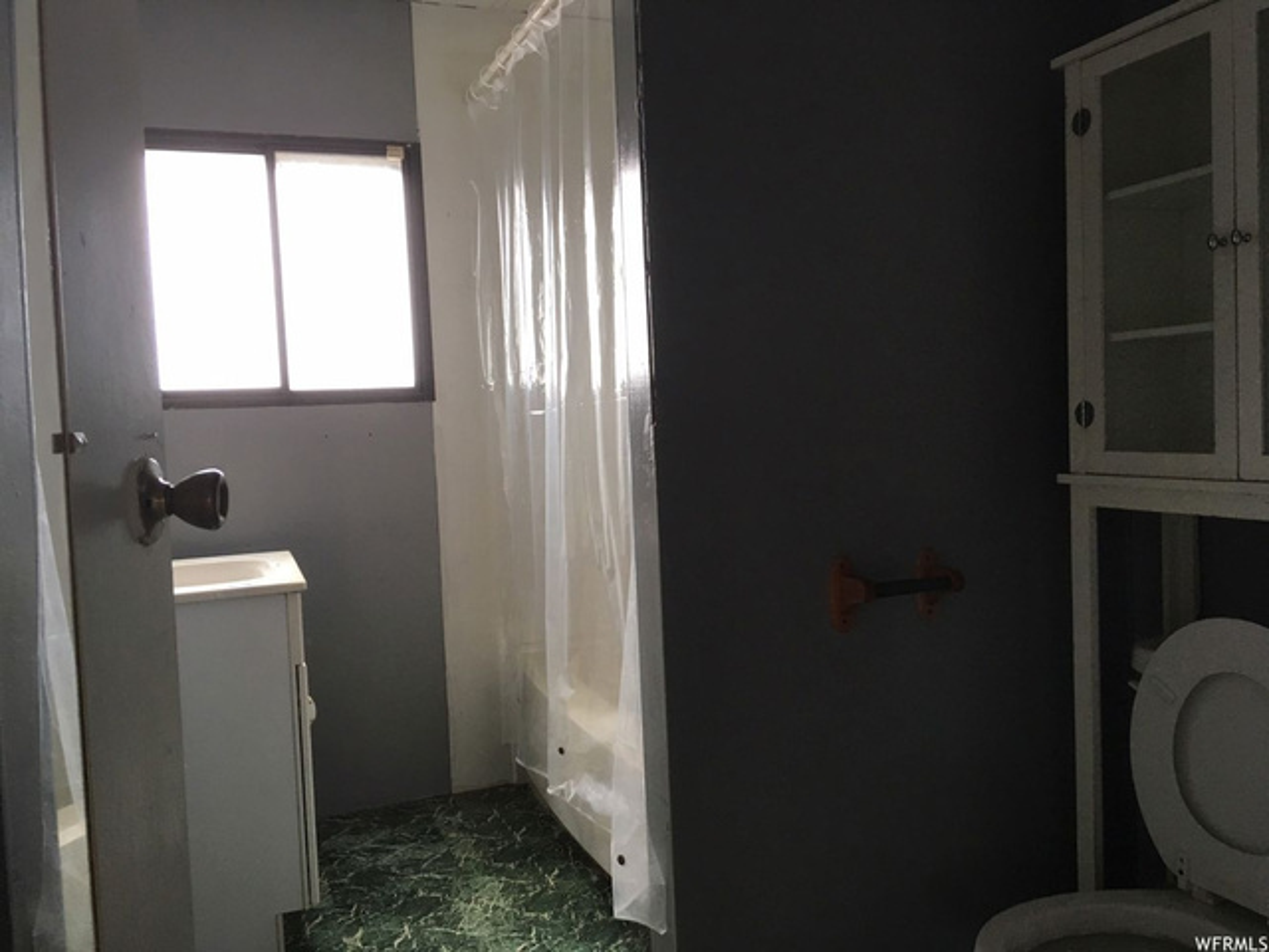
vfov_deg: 48.2
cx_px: 634
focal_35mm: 29
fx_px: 1063
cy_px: 476
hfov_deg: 61.7
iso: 40
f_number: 2.2
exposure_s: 1/30
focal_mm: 4.15
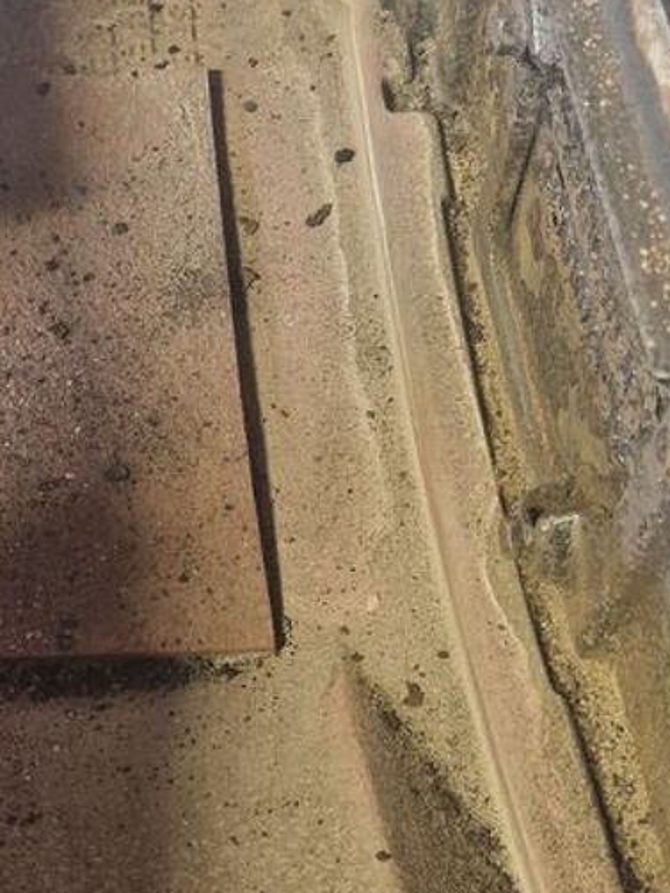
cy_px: 512
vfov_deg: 31.6
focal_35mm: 61
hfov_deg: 23.8
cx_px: 164
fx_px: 1575
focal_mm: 5.4
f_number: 1.8
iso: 500
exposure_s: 1/33
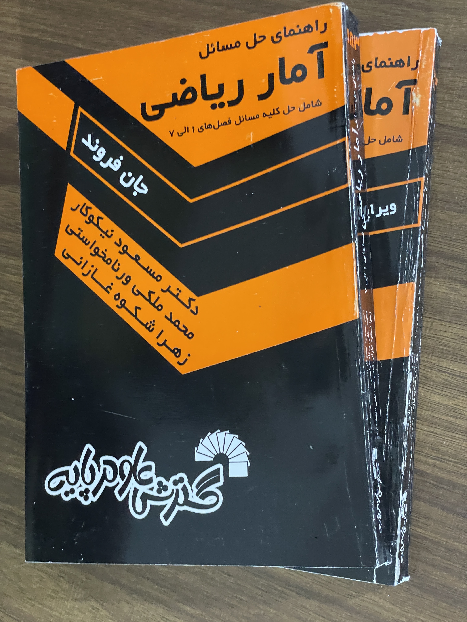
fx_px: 935
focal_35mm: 52
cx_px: 234
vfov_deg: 36.8
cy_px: 311
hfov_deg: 28.0
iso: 1000
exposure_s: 1/30
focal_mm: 6
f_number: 2
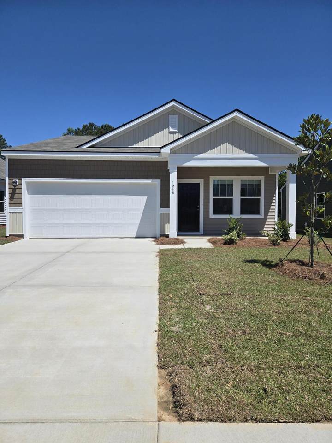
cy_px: 222
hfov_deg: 58.9
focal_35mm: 23
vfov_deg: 73.9
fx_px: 294
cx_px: 166
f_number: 1.8
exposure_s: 1/3009
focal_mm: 5.4
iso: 25
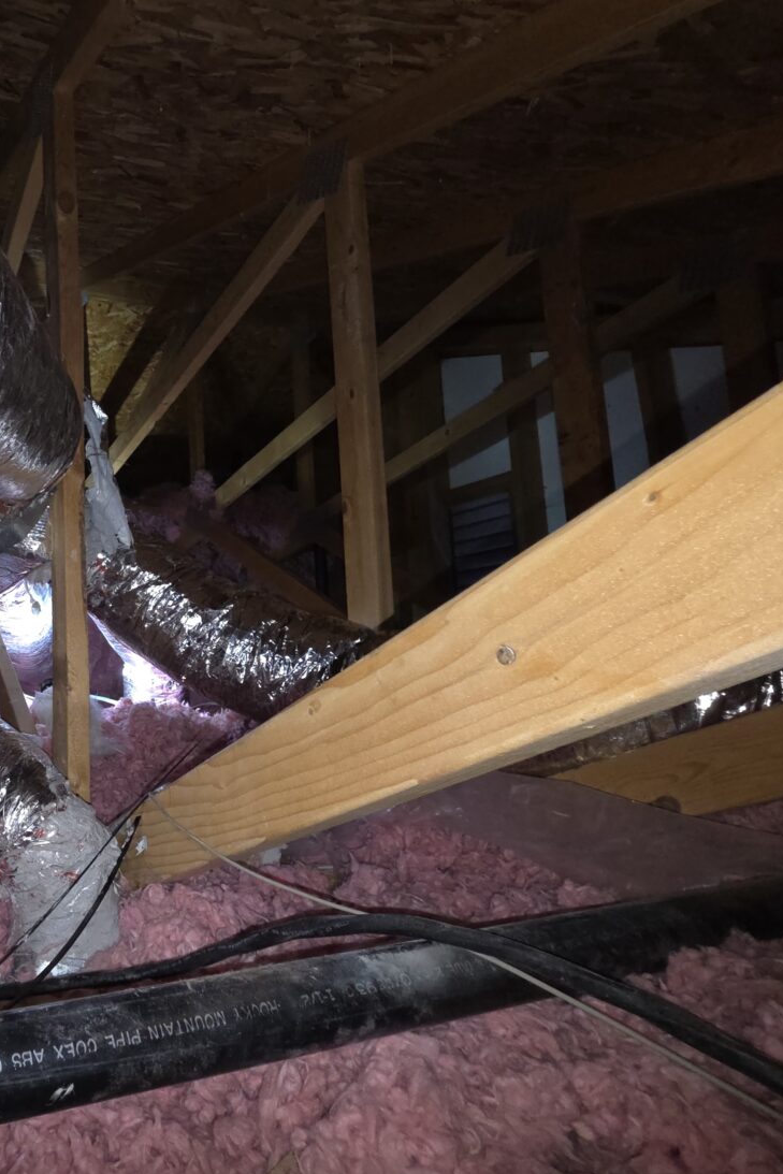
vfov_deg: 86.9
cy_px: 602
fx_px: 620
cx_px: 49
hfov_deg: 54.4
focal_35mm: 19
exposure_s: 1/9.99
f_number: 2.2
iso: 250
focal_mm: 2.2
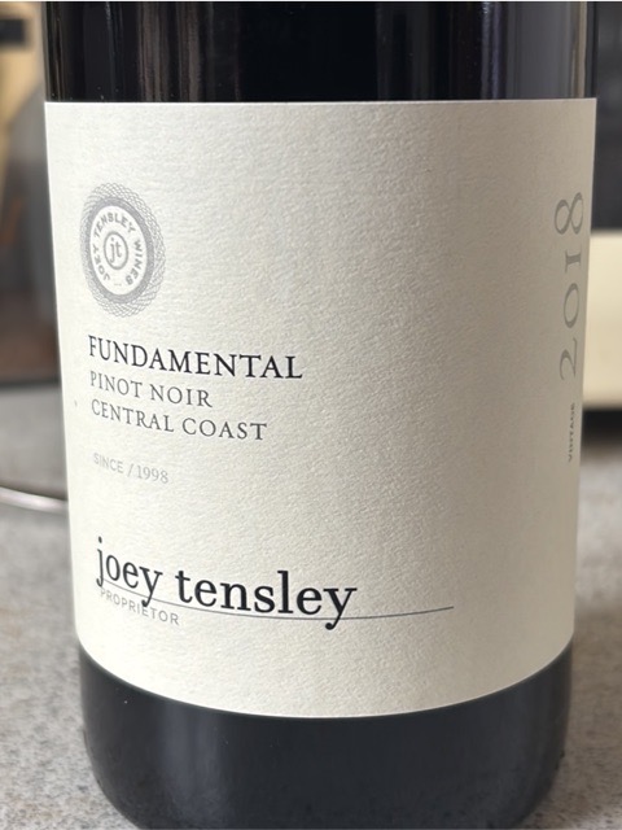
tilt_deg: -14.0
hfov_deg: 51.4
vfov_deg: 65.3
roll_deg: +0.6
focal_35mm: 27
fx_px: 647
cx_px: 311
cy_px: 415
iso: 64
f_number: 1.6
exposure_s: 1/40
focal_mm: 5.96
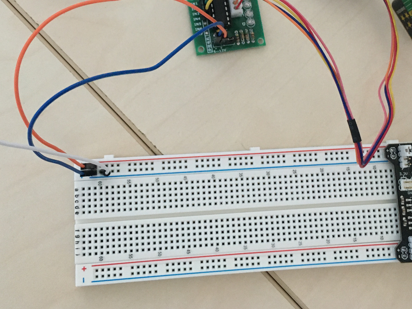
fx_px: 583
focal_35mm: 49
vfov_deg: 29.1
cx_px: 230
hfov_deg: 38.9
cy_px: 69
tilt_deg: -78.1
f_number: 2.2
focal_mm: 4.15
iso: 200
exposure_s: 1/17
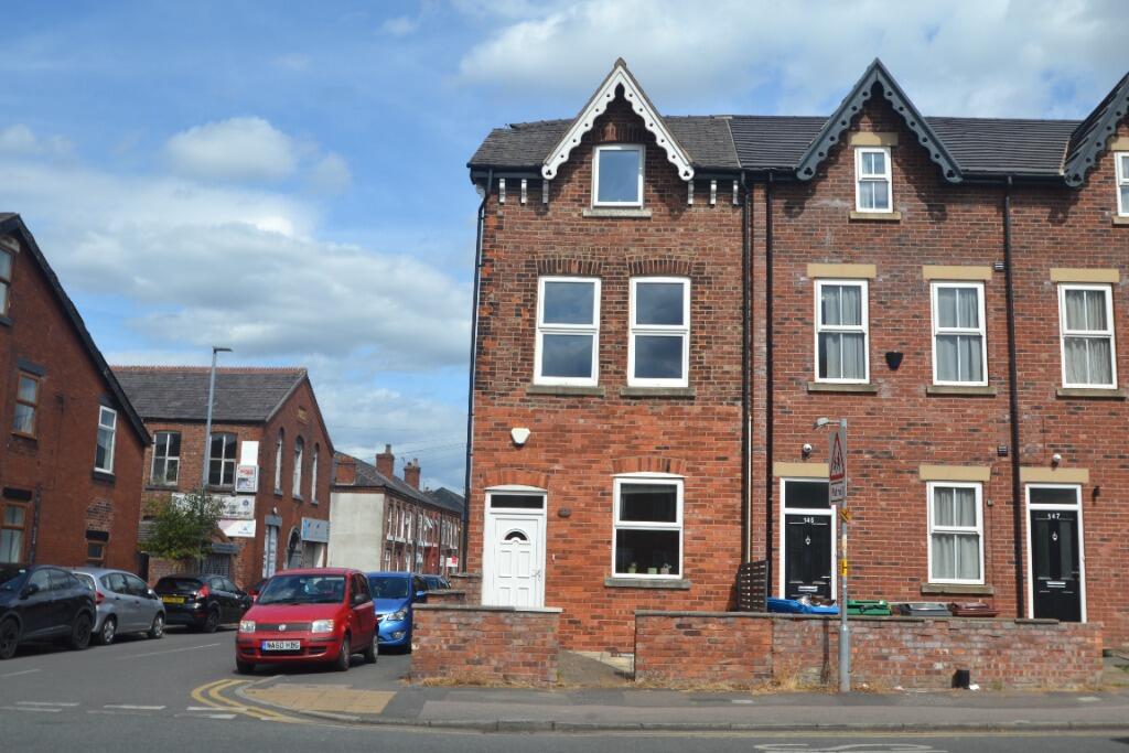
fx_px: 1129
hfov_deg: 53.1
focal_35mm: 36
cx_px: 564
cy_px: 376
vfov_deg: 36.9
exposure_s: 1/250
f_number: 8
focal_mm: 24
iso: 100
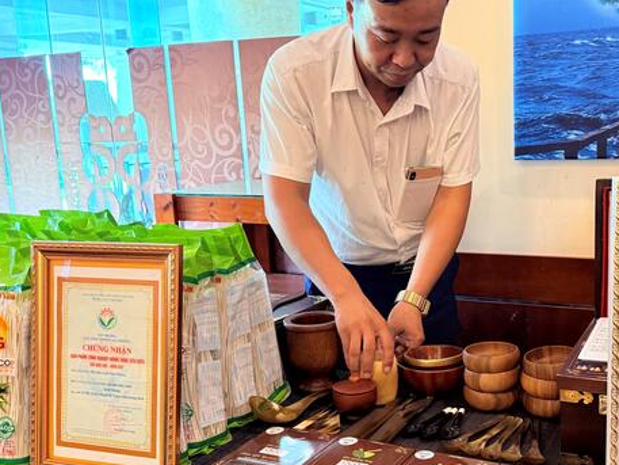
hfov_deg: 44.0
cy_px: 254
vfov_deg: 34.3
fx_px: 751
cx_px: 427
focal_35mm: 42
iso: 400
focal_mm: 6.76
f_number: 1.78
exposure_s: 1/50
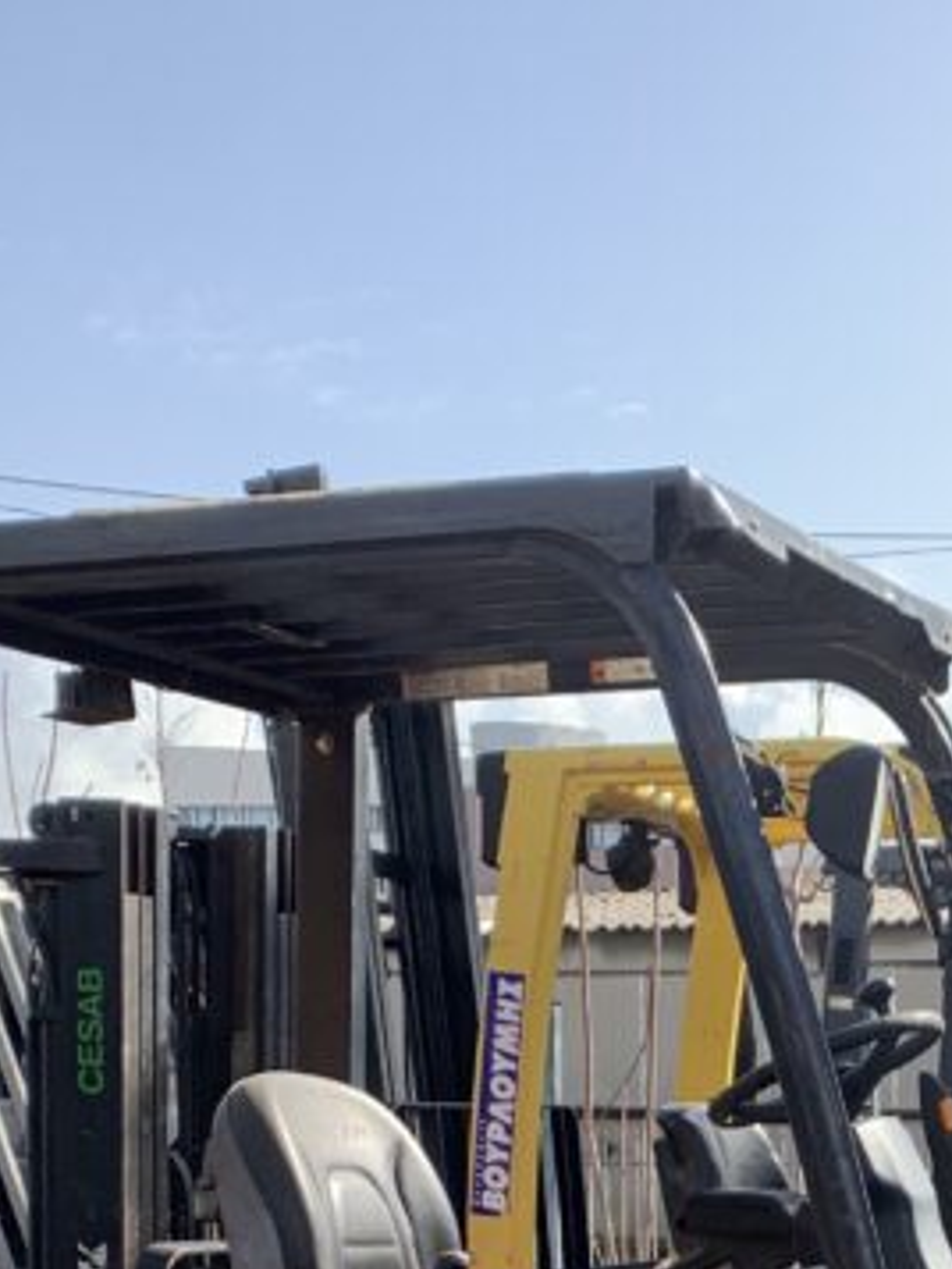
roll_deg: +0.6
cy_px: 1543
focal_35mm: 75
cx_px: 996
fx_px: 2749
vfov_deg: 23.6
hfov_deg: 19.0
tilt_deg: -6.3
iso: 25
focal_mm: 4.25
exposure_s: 1/894
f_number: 1.8
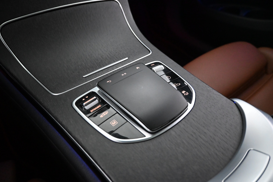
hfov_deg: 73.7
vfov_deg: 53.1
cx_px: 136
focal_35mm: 24
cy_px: 91
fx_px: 182
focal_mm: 16
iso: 5600
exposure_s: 1/60
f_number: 3.5
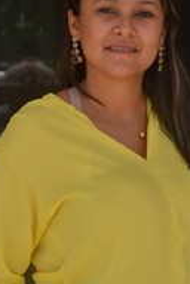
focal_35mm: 204
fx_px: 1615
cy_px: 143
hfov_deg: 6.7
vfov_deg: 10.1
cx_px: 132
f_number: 5.6
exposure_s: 1/500
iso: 160
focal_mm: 58
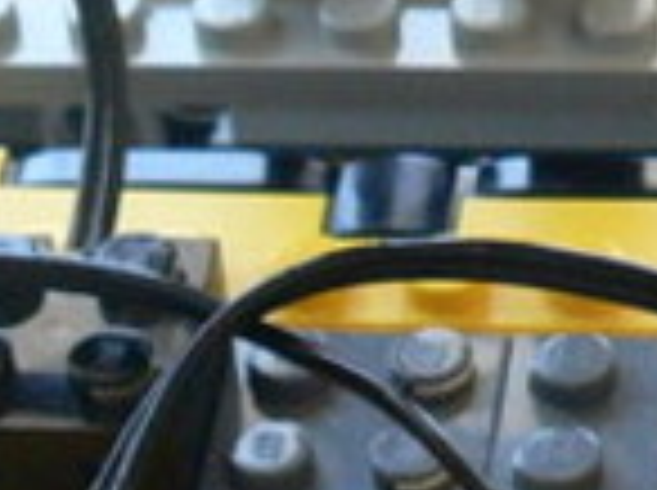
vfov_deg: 6.4
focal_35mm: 222
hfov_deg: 8.9
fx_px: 4207
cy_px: 1117
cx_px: 112
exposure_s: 1/40
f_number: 2.8
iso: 200
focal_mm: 6
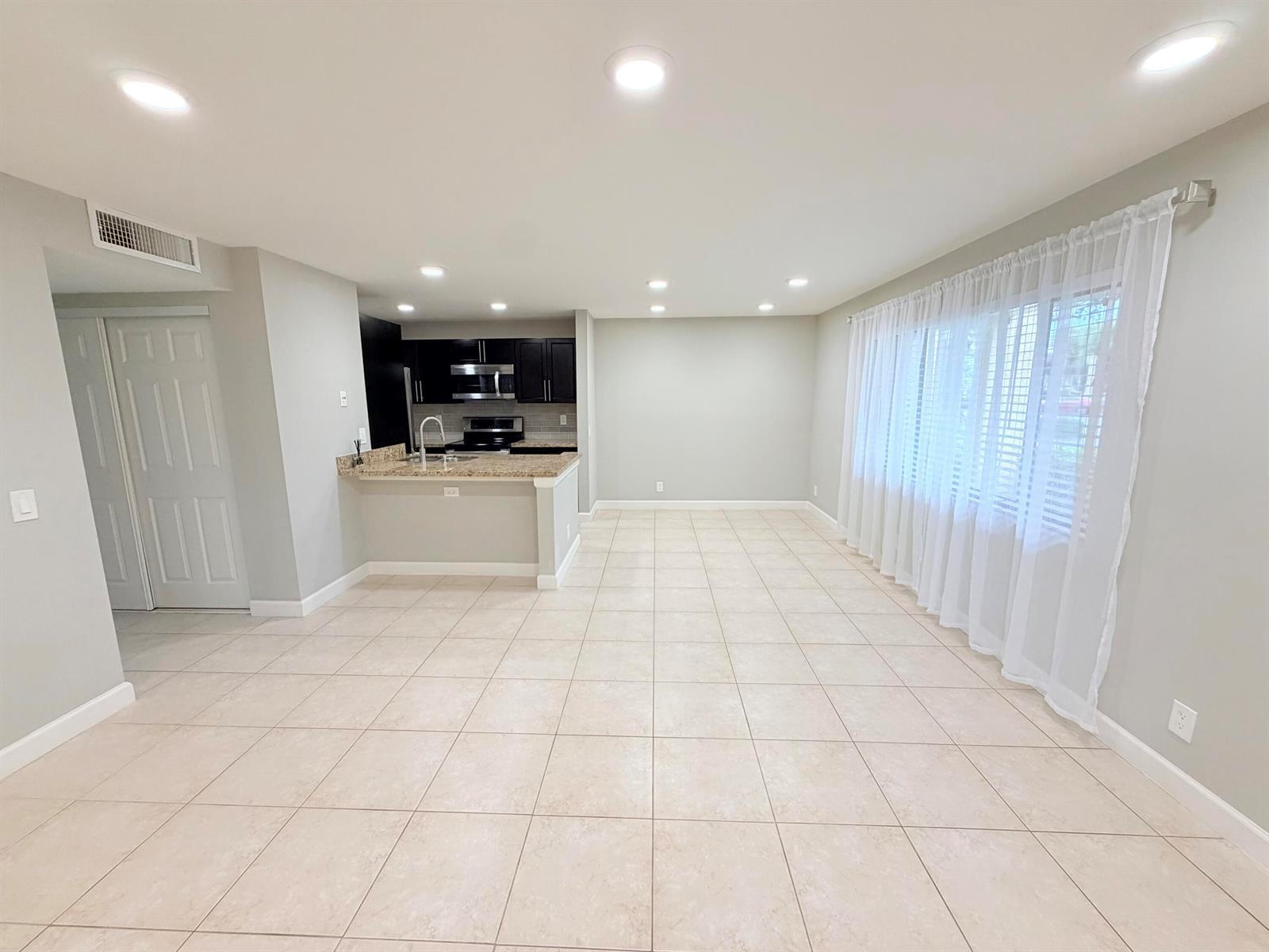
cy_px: 476
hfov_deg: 102.1
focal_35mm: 14
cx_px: 634
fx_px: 513
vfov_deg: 85.7
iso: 250
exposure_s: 1/120
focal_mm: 2.22
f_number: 2.2
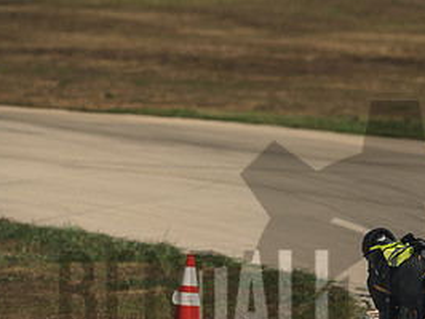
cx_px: 395
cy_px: 296
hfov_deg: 2.3
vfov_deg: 1.7
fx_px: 10814
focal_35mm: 880
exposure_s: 1/2000
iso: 160
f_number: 4
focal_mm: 280
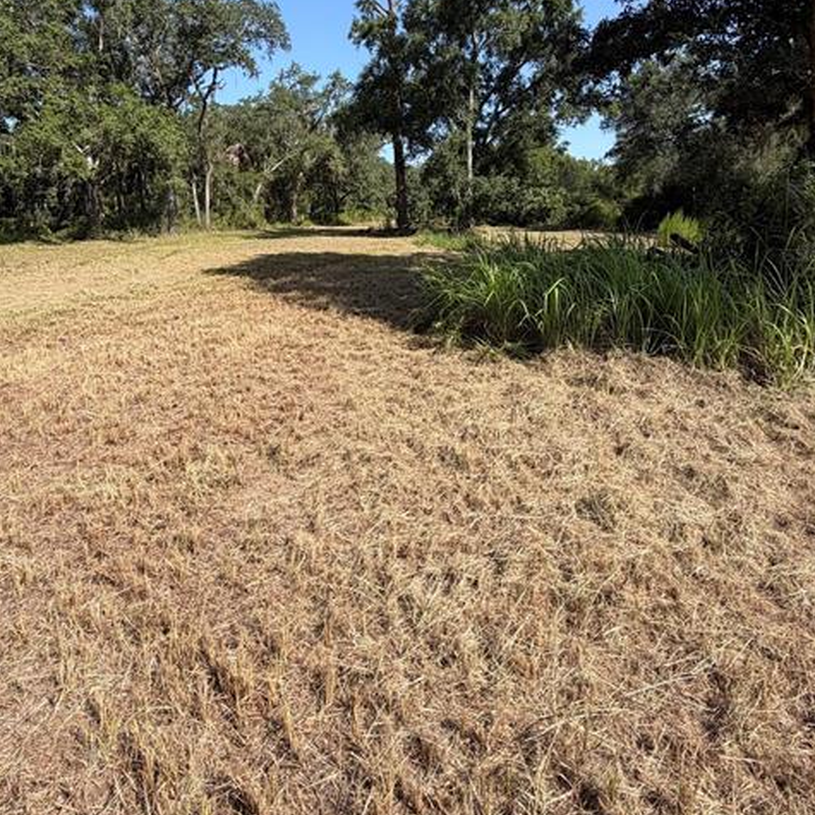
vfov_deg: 72.0
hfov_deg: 74.7
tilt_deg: -4.3
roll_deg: -0.2
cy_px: 254
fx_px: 533
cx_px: 379
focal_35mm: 20
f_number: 2.2
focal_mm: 2.22
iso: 32
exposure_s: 1/770
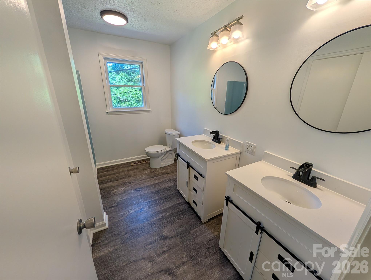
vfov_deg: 94.6
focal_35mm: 12
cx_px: 186
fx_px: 129
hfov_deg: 110.5
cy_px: 140
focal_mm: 2.02
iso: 48
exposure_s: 1/332
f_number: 1.7
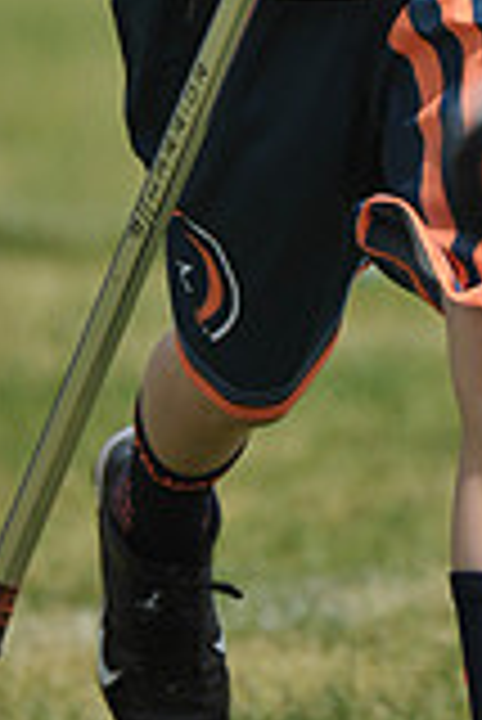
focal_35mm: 1376
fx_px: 27573
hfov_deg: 1.0
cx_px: 414
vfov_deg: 1.5
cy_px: -333
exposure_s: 1/4000
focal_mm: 380
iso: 640
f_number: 4
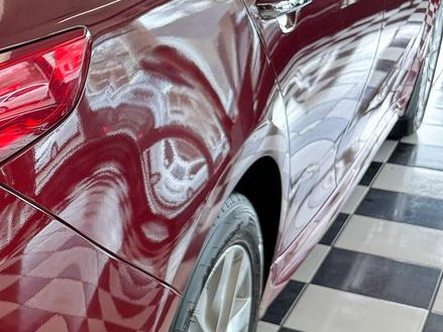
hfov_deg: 24.1
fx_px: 896
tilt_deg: -22.6
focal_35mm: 70
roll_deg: +2.9
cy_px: 229
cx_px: -145
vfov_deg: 20.9
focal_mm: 6.76
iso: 160
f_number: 1.78
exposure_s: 1/120
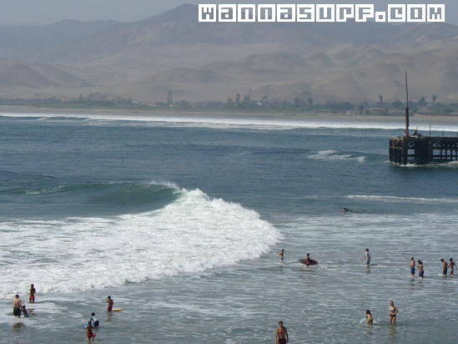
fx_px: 1601
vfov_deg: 12.3
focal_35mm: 121
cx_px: 229
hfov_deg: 16.3
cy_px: 172
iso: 80
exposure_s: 1/500
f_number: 6.8
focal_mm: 14.5
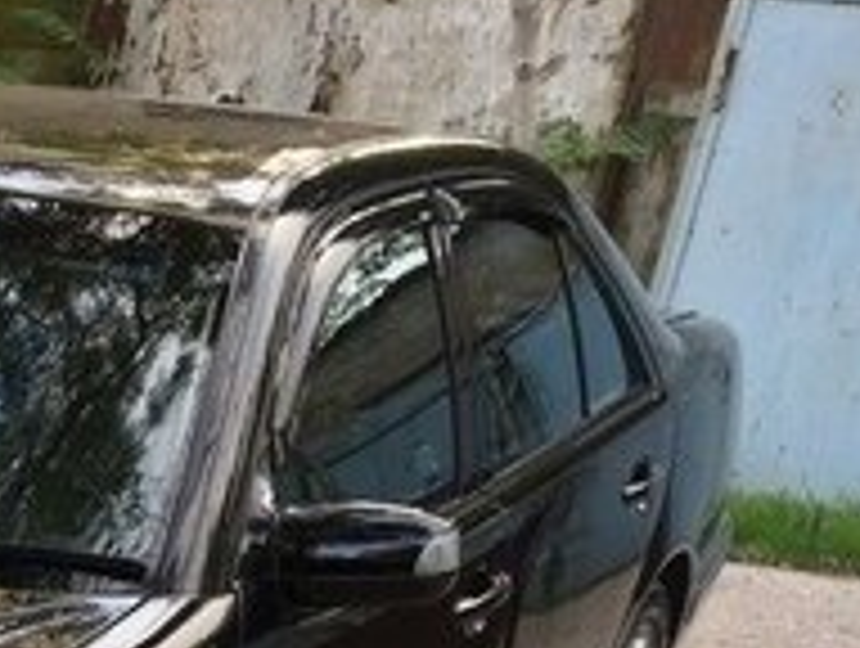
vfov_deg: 14.1
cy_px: 911
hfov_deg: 17.6
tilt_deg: -15.5
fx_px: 2489
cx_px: -419
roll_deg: -7.5
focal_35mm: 100
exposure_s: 1/110
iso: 32
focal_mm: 4.15
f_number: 2.2
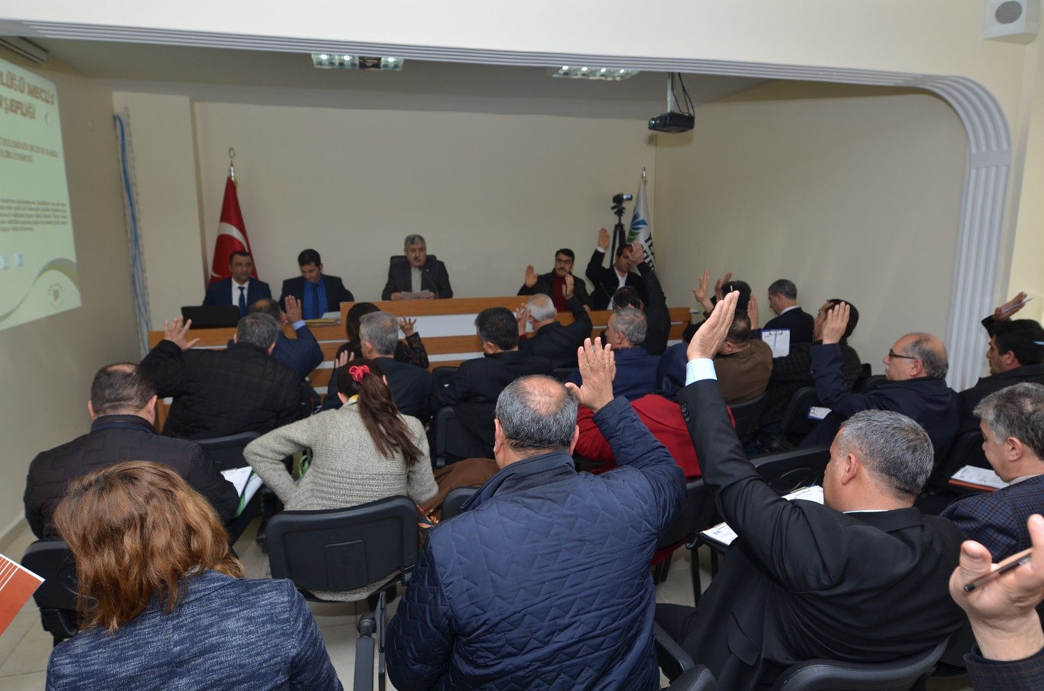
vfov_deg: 59.3
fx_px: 608
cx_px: 522
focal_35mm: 21
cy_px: 346
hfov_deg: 81.3
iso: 125
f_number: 4.5
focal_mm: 14
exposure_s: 1/60
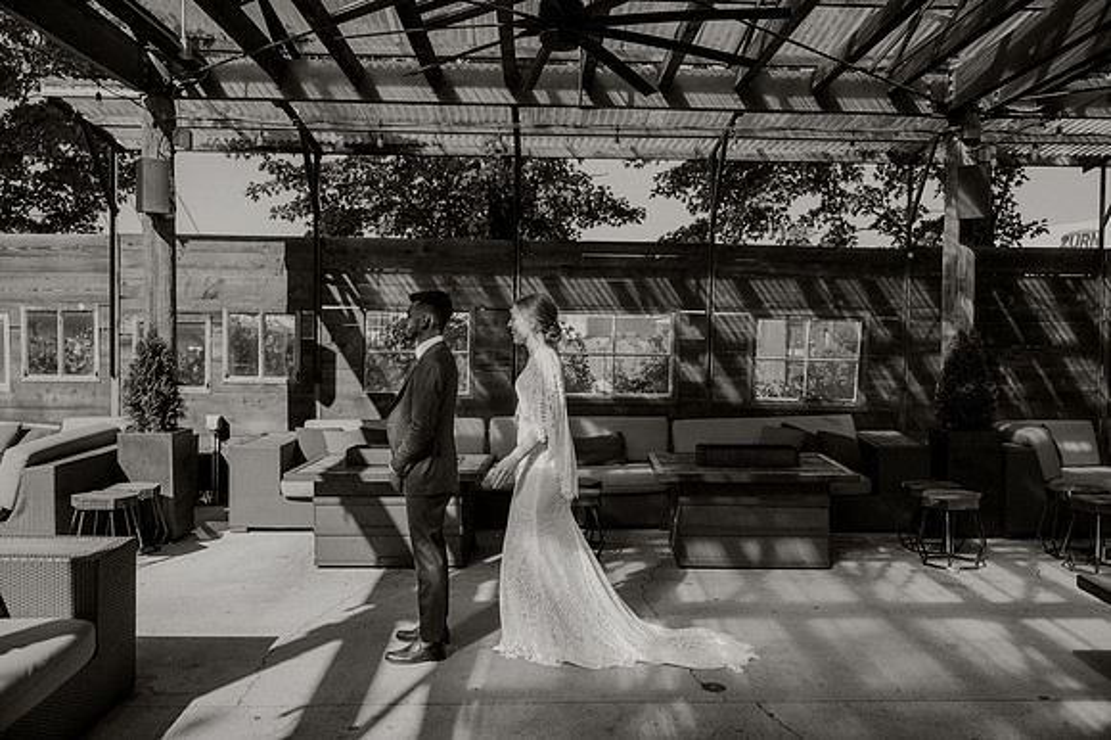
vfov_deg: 40.5
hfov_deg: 58.0
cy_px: 370
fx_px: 1002
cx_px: 556
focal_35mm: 32
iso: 80
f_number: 2.8
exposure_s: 1/500
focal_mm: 32.5
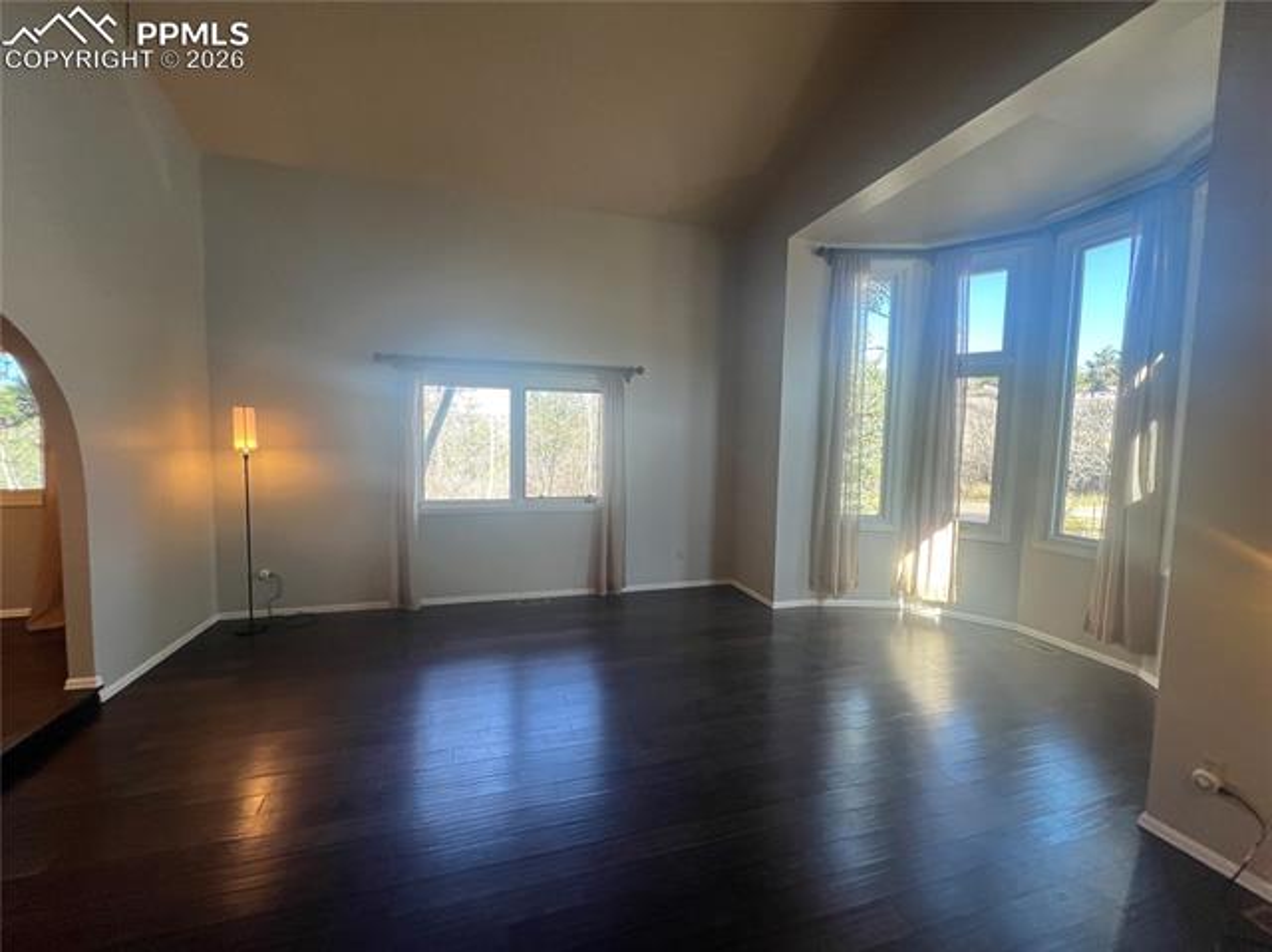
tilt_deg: -3.9
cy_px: 476
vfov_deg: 89.8
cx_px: 636
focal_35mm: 13
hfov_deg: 106.2
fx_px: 477
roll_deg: -1.5
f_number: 1.8
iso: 125
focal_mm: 1.57
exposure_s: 1/120
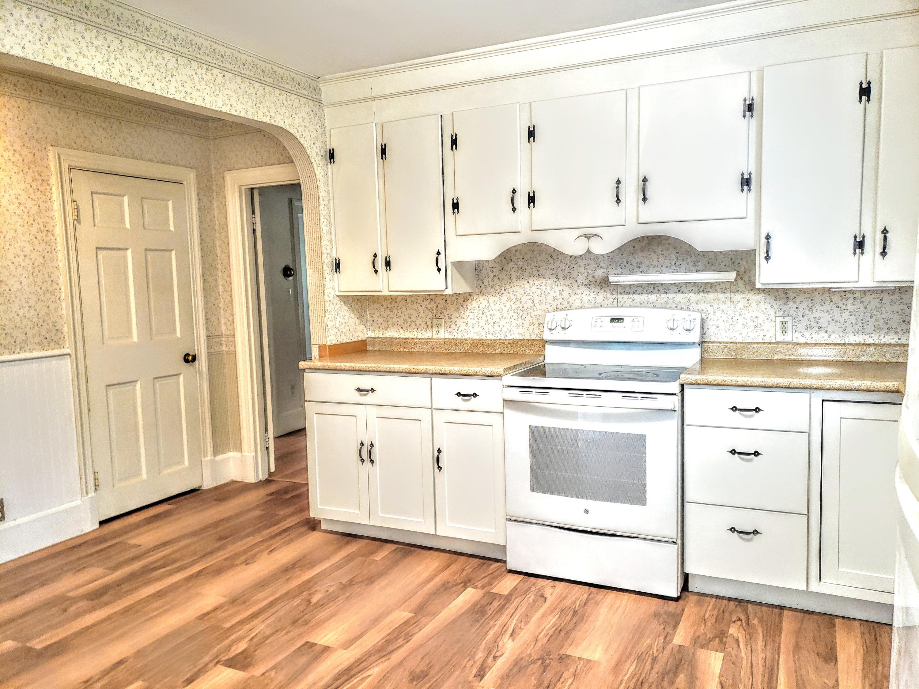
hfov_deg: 67.3
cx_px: 460
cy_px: 344
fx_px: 690
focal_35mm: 26
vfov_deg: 53.1
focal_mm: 4.3
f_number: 1.5
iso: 100
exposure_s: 1/24
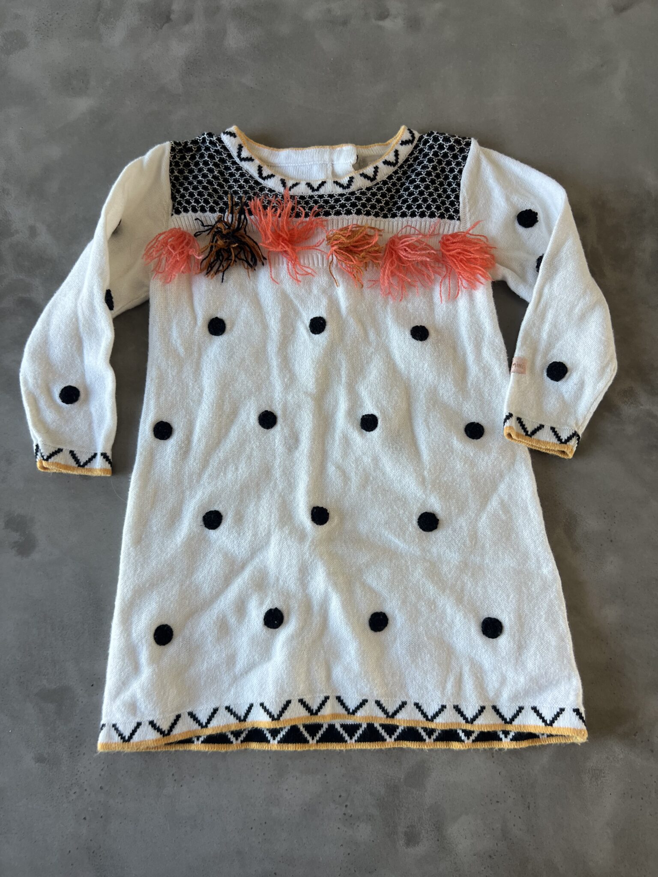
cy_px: 438
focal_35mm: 26
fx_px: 659
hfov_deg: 53.1
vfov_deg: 67.3
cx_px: 329
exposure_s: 1/120
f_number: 1.5
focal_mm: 5.7
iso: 64
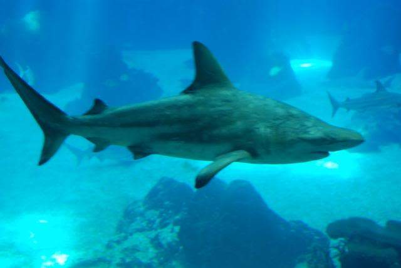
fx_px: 669
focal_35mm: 60
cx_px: 200
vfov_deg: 22.7
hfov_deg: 33.4
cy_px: 134
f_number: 5
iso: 1600
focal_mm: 40
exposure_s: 1/25
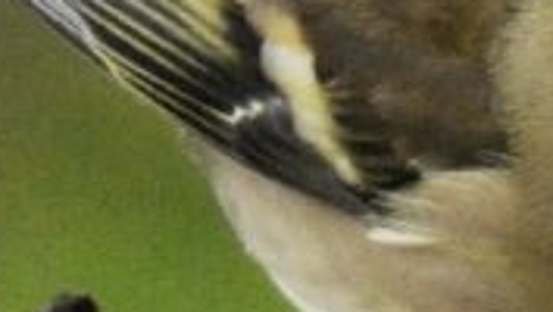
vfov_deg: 0.2
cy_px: -19
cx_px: 1006
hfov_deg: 0.3
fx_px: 110855
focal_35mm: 7552
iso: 1250
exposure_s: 1/800
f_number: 5.9
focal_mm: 215
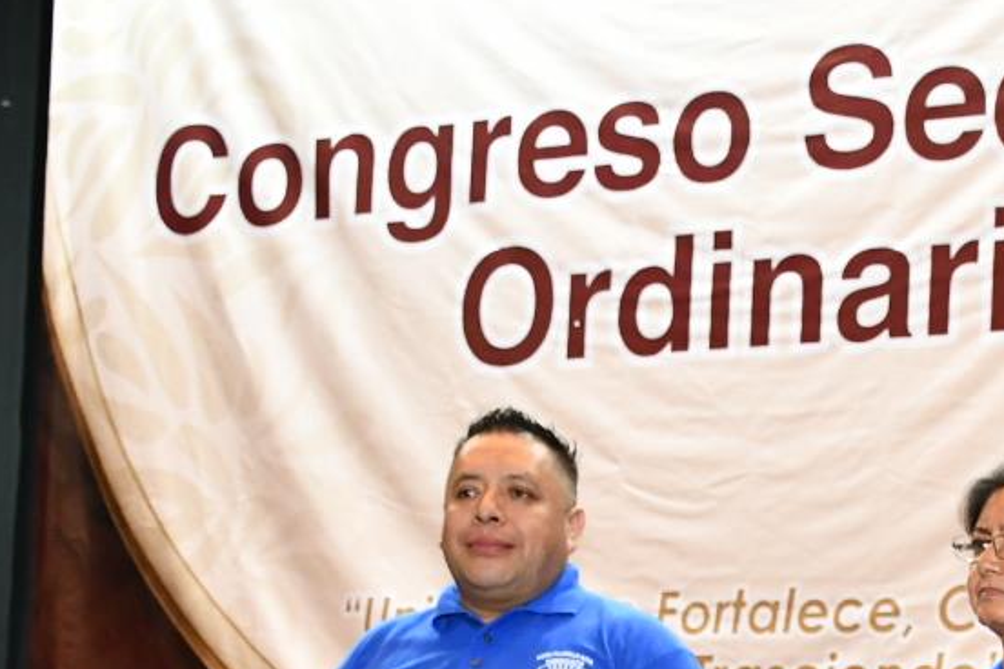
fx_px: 2454
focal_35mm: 88
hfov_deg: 22.1
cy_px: 942
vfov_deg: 14.7
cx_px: 1055
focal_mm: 20
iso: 2800
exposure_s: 1/60
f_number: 4
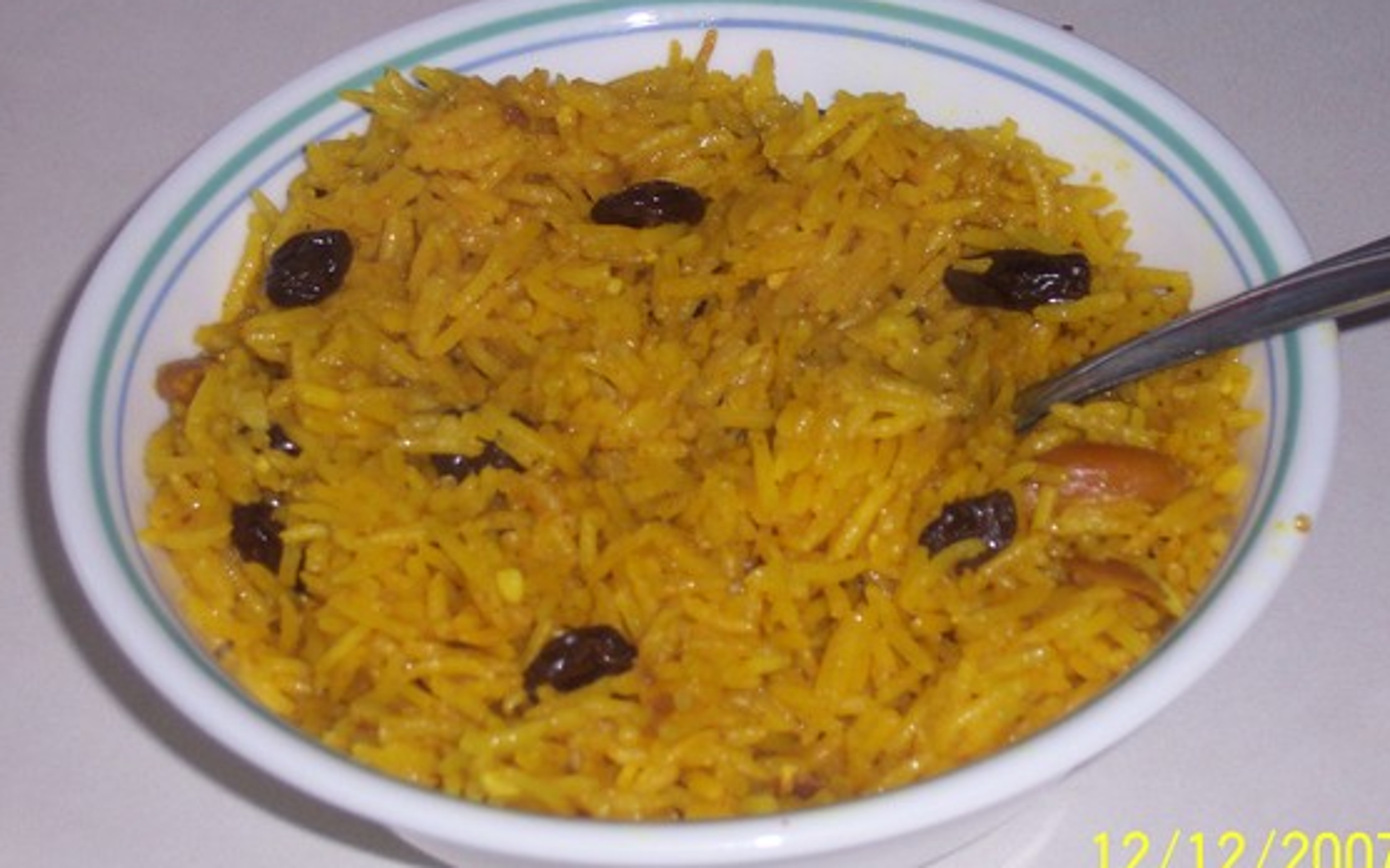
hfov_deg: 20.0
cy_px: 425
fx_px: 3939
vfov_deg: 12.6
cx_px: 726
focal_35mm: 104
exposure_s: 1/90
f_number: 4.8
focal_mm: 14.8
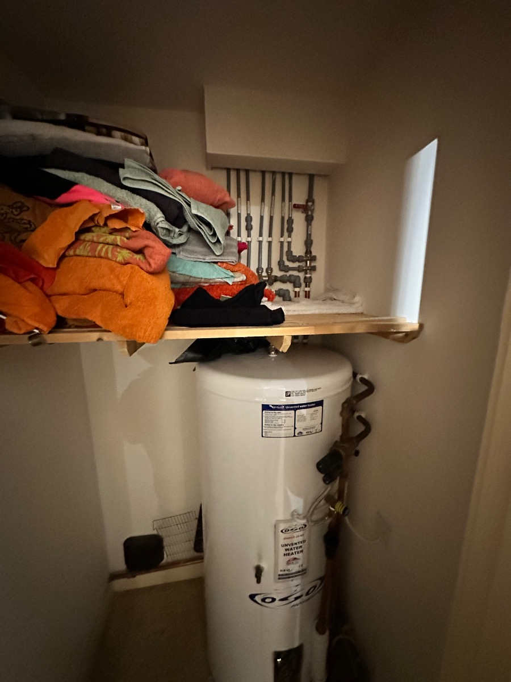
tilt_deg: -10.6
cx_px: 256
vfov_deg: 102.1
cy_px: 341
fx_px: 276
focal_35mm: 14
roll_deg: +0.7
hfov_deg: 85.7
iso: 2000
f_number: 2.2
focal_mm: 2.22
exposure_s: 1/30
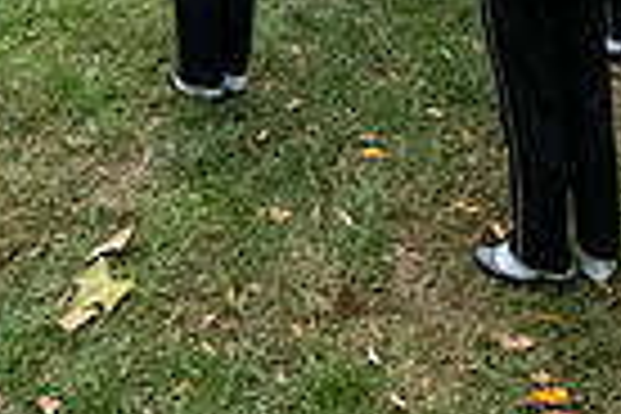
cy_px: -407
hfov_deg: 33.4
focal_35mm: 59
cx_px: 446
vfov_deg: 17.1
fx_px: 1018
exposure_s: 1/8000
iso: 6400
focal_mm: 14
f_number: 4
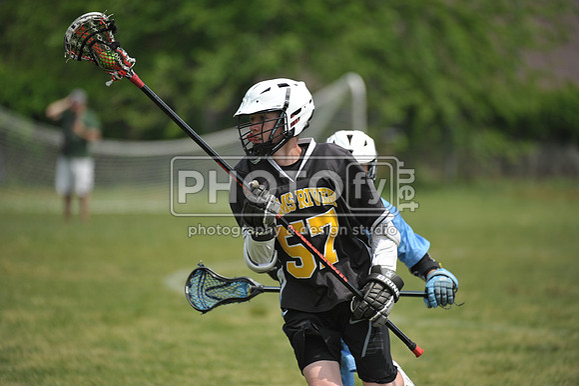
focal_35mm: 300
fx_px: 4822
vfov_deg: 4.6
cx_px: 290
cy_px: 193
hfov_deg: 6.9
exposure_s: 1/4000
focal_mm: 300
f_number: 4
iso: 640
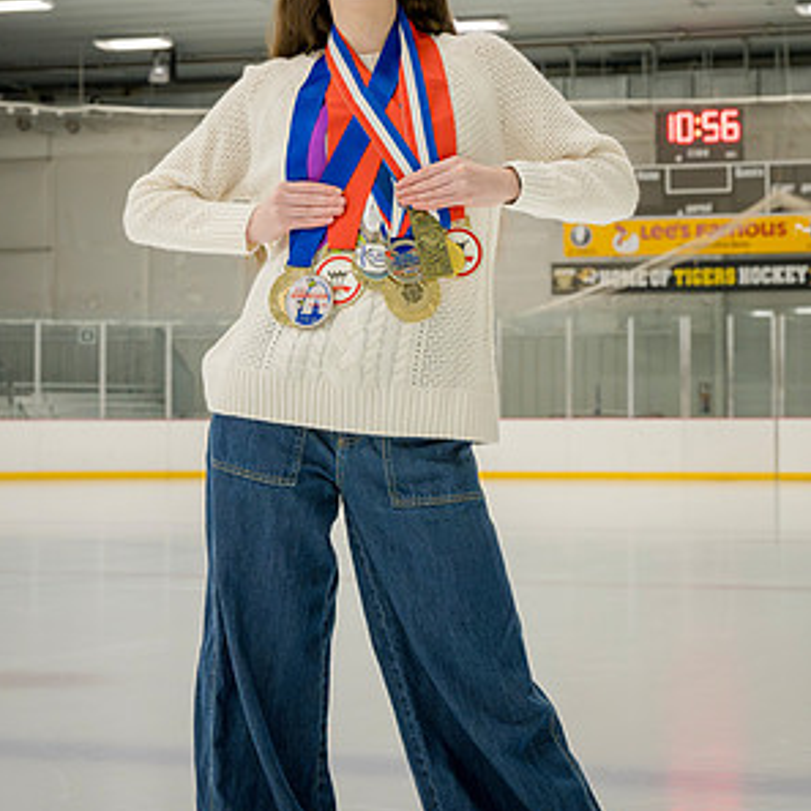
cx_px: 404
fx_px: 2492
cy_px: 265
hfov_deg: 18.5
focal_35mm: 94
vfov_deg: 18.4
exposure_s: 1/250
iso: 3200
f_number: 8
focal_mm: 73
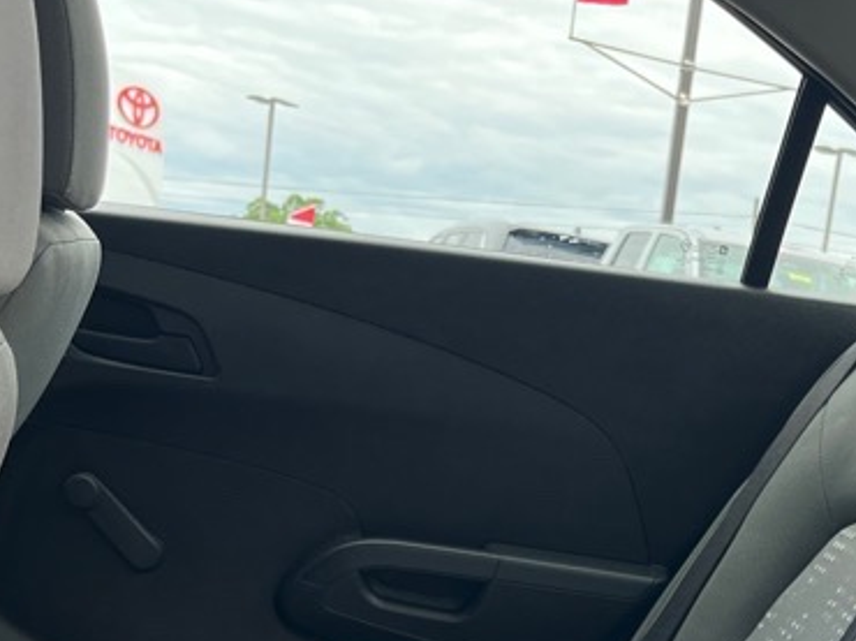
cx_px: 722
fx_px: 1779
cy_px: 856
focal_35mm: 72
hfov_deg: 26.4
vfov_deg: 18.8
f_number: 1.6
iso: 40
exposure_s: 1/251
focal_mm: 5.1
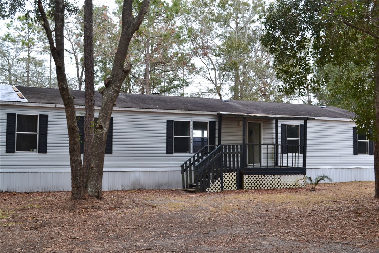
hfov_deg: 43.6
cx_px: 190
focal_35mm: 45
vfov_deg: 29.9
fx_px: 474
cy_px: 126
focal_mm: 30
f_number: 8
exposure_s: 1/60
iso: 400
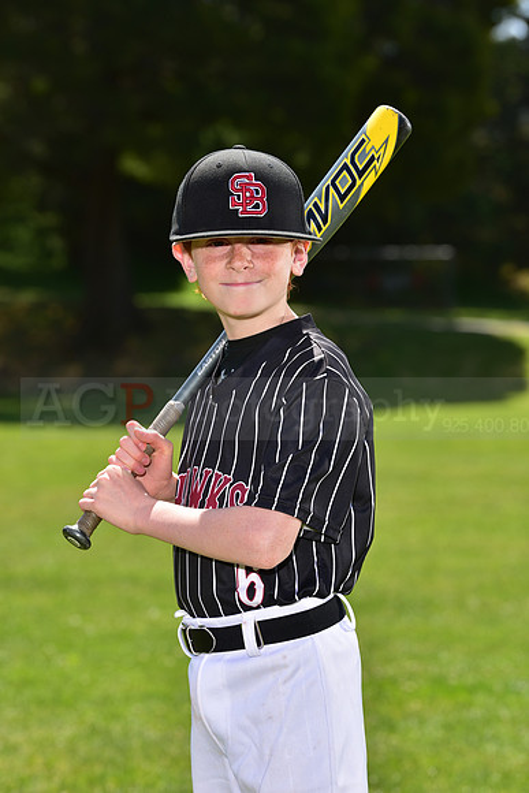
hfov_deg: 9.5
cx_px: 264
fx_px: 3194
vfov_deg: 14.2
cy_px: 396
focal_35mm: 145
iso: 100
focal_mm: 145
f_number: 6.3
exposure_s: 1/250
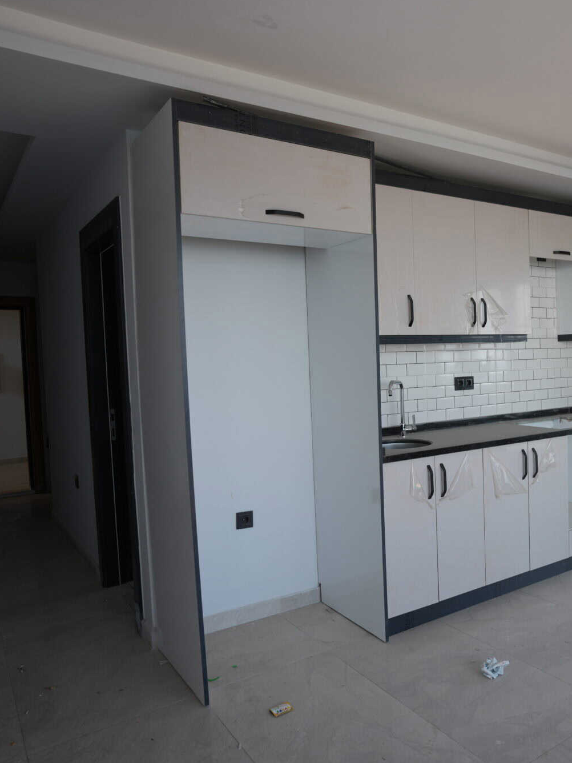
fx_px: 617
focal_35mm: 28
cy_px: 386
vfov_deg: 63.4
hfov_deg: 47.3
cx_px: 450
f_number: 4
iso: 100
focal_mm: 19
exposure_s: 1/160
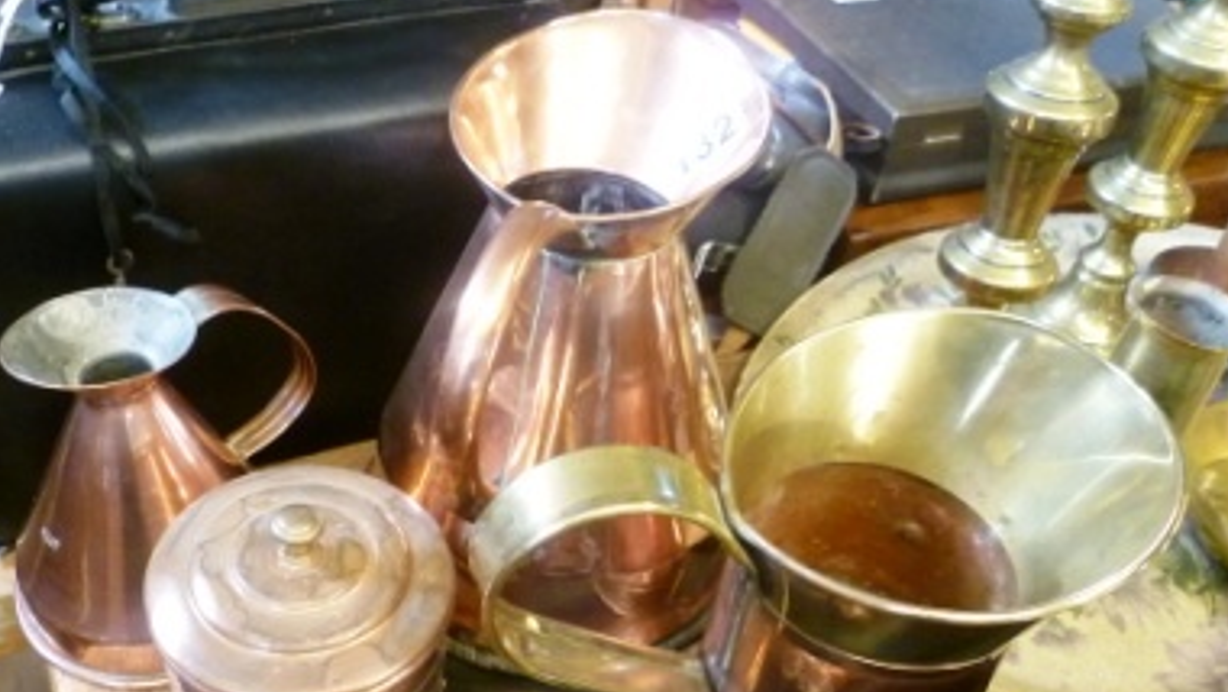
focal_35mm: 36
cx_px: 514
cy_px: 388
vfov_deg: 32.8
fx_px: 1173
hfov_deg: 55.0
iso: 400
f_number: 2.8
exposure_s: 1/30
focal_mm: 5
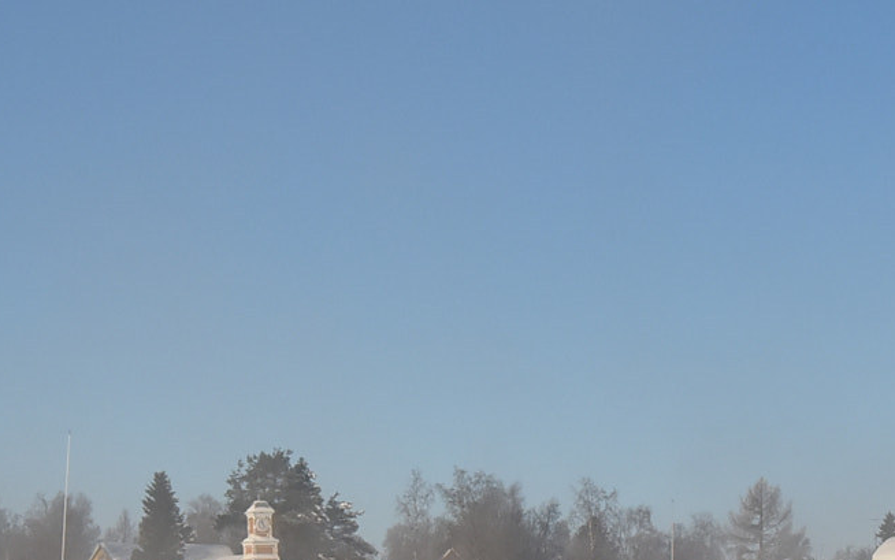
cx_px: 453
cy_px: 587
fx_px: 2806
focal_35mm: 115
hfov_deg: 18.1
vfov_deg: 11.3
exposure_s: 1/640
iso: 640
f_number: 11
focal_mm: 24
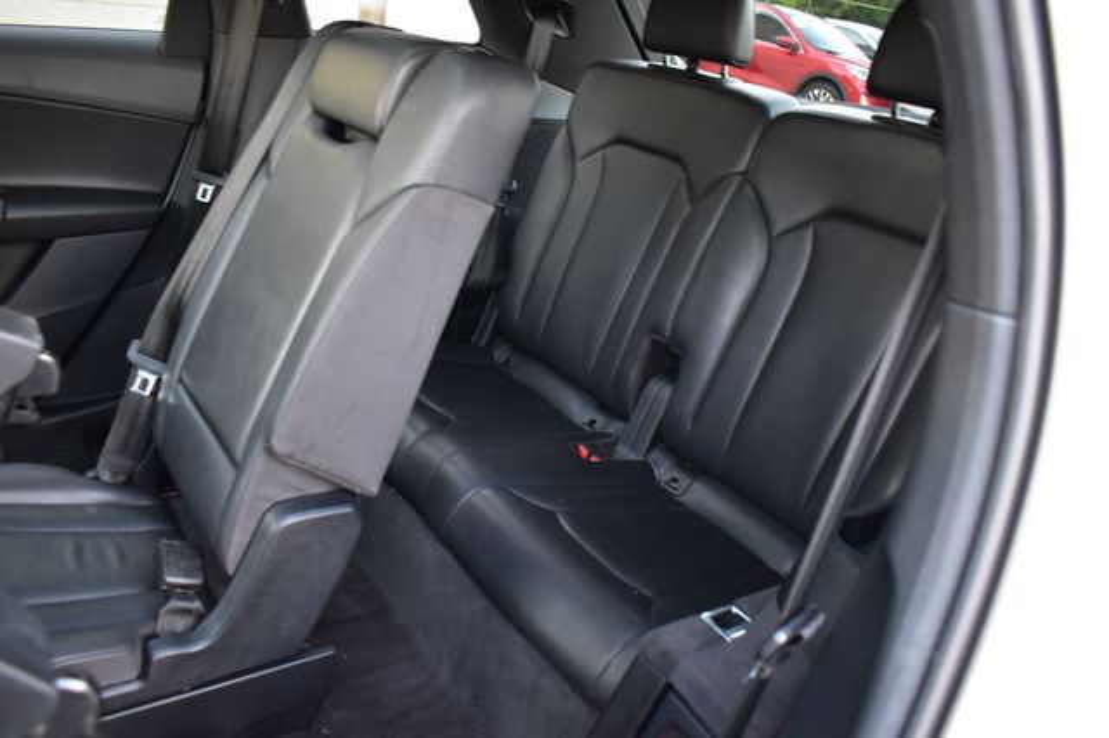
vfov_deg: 47.9
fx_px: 831
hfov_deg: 67.4
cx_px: 554
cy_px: 369
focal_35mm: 27
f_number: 3.5
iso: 1600
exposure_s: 1/8
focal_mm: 18
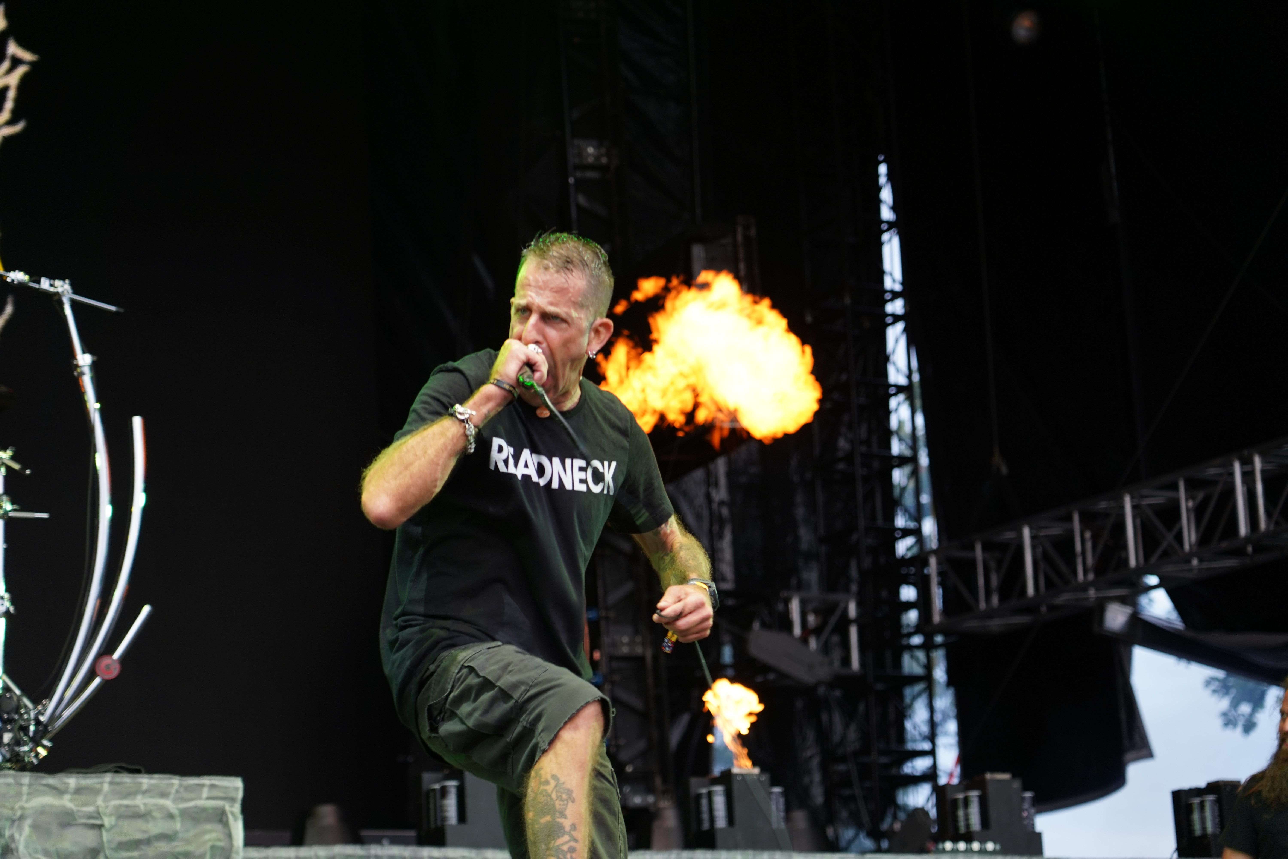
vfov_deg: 15.2
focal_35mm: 90
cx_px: 644
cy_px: 430
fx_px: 3220
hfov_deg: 22.6
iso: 320
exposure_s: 1/100
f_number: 4
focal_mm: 90
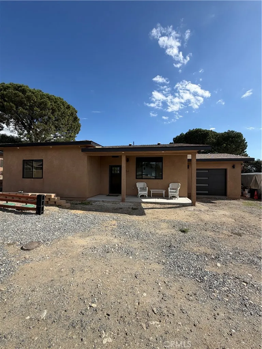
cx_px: 131
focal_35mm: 14
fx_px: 141
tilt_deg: +1.0
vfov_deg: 102.1
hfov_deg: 85.7
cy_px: 174
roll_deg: -0.7
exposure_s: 1/876
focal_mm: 2.22
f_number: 2.2
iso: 20
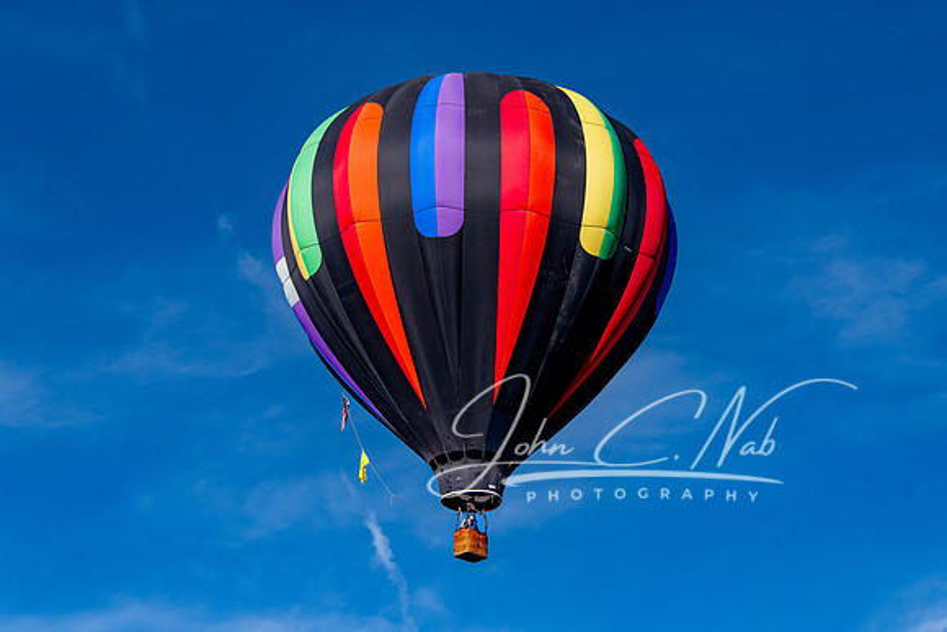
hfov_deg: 18.1
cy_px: 315
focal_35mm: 113
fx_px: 2974
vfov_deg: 12.1
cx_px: 511
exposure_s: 1/3200
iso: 400
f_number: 5.3
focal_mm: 92
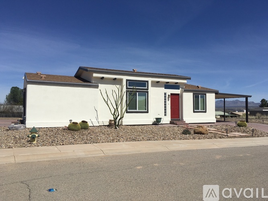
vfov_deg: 48.2
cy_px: 100
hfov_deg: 61.7
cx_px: 134
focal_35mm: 29
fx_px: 224
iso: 25
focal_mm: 4.15
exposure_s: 1/4525
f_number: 2.2
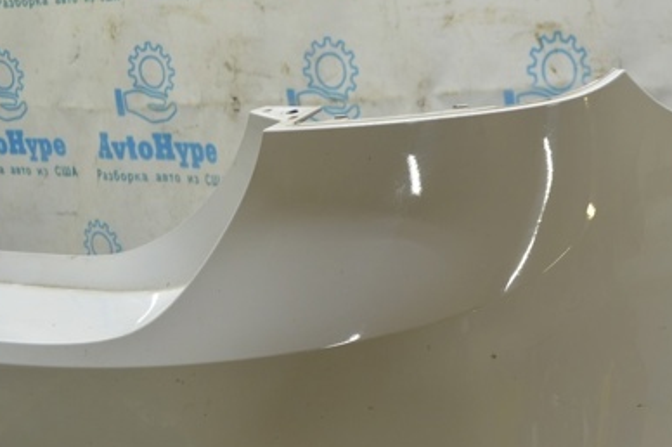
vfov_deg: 21.9
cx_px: 473
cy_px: 242
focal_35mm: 62
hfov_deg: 32.1
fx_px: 1153
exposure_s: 1/20
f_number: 5.6
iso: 400
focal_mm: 25
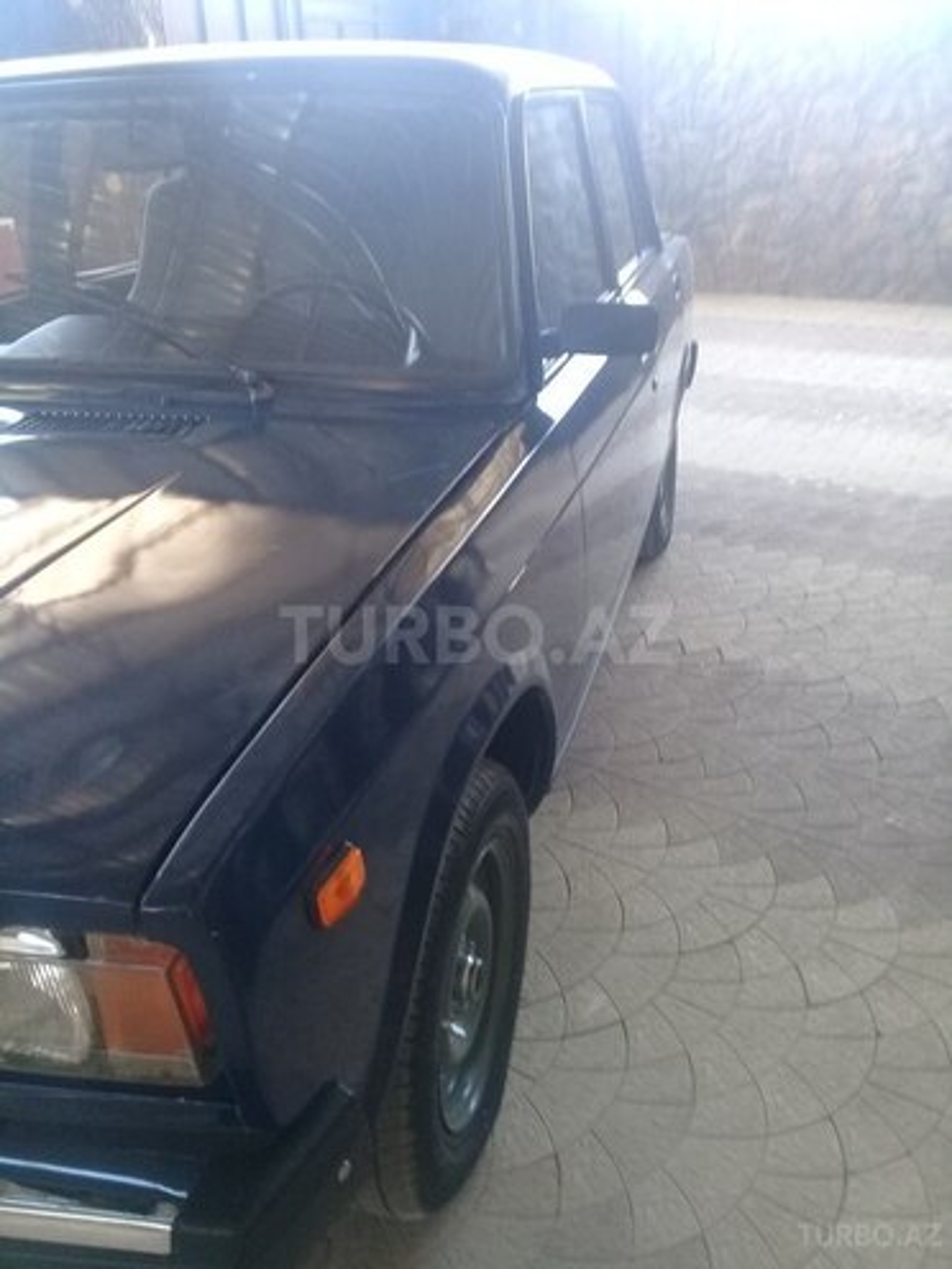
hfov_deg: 45.4
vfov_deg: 58.4
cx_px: 476
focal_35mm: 31
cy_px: 634
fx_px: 1137
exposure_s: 1/40
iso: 100
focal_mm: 3.3
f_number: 2.2
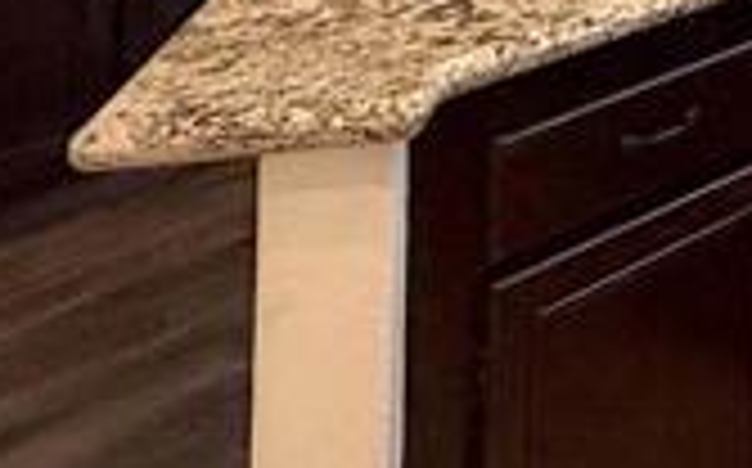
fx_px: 1863
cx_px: 1414
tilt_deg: +2.3
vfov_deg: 11.8
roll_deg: -0.9
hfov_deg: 17.6
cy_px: -644
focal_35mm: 91
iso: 200
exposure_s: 1/120
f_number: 2.2
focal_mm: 2.22
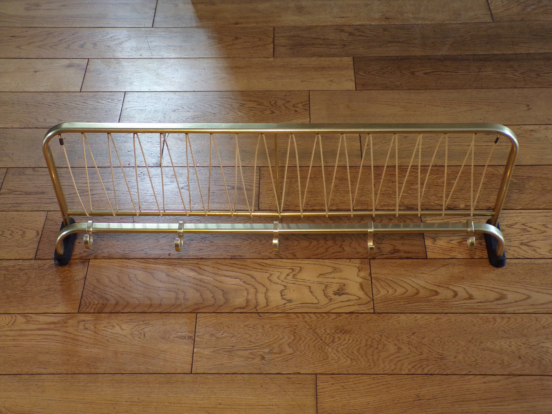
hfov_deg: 38.9
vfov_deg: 29.7
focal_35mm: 49
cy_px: 207
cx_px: 276
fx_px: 781
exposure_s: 1/25
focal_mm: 8.7
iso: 200
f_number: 3.5
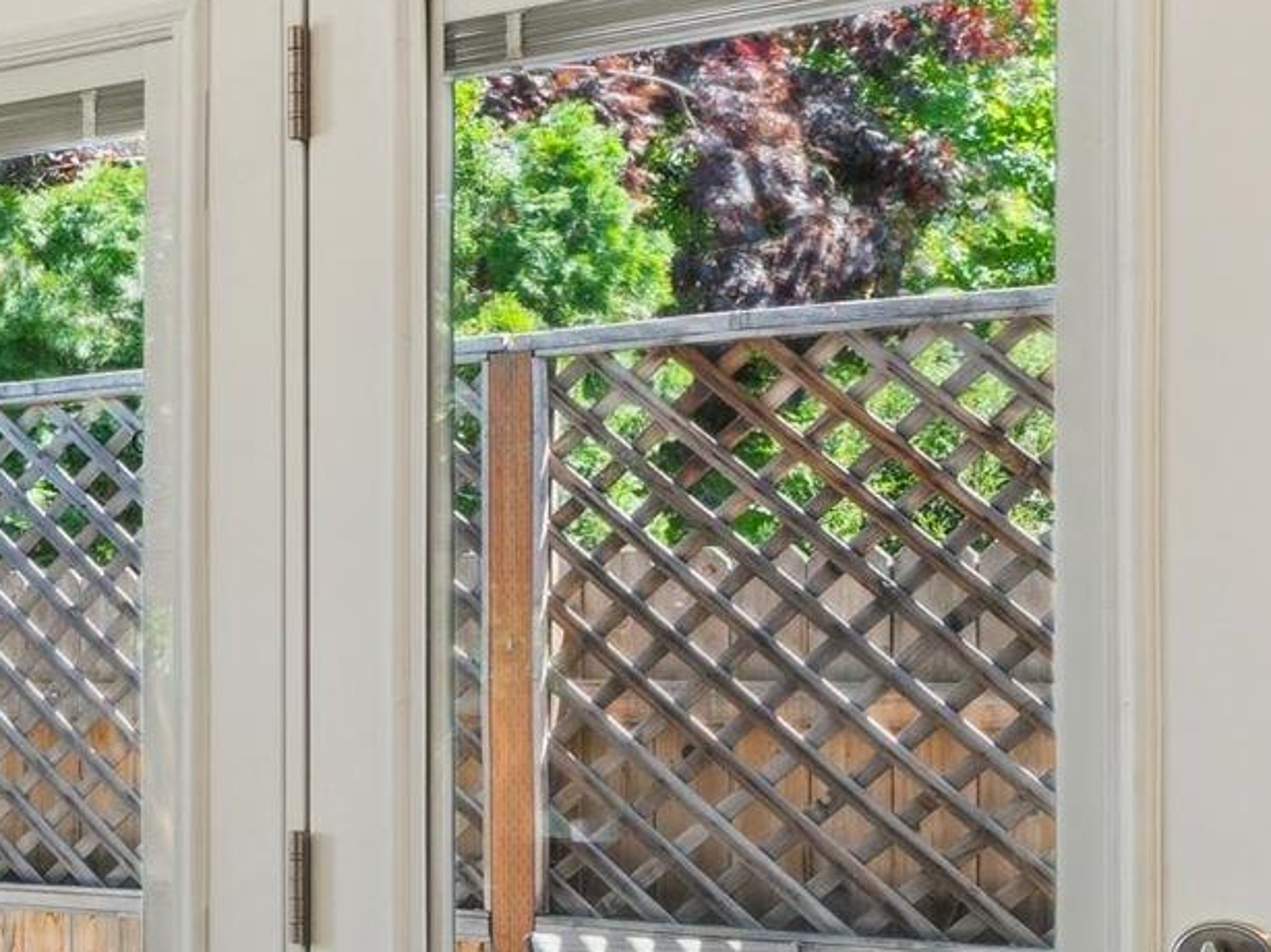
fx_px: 2897
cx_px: -1484
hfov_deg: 16.4
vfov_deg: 18.6
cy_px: 697
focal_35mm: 79
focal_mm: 16.4
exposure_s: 1/13
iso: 400
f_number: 13
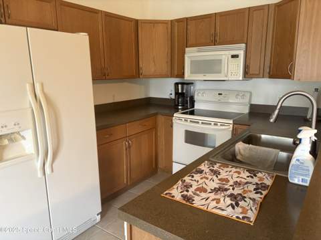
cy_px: 120
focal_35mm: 26
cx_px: 160
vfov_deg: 53.0
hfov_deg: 67.4
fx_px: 241
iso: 320
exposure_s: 1/60
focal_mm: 5.96
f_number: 1.6
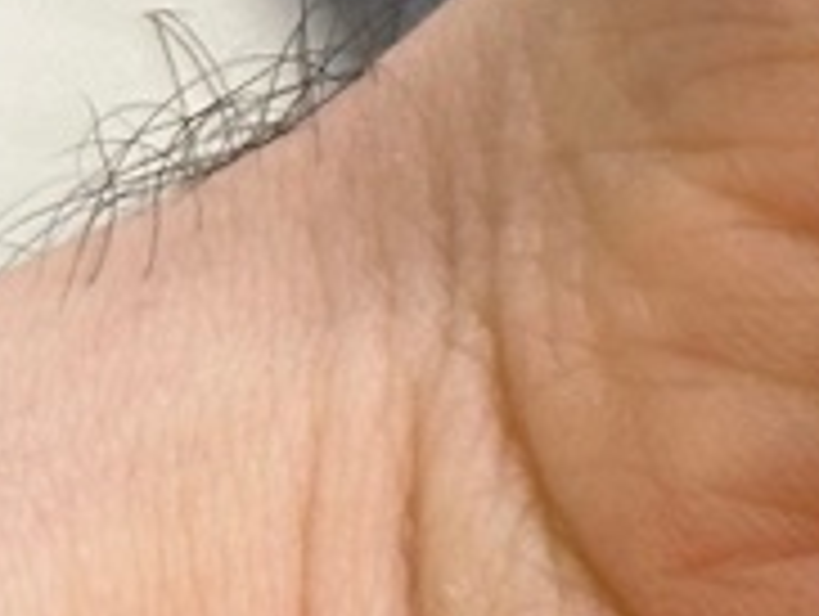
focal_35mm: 337
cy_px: -674
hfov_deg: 5.4
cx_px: 2830
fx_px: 7984
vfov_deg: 4.4
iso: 80
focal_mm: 6.86
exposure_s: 1/120
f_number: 1.78
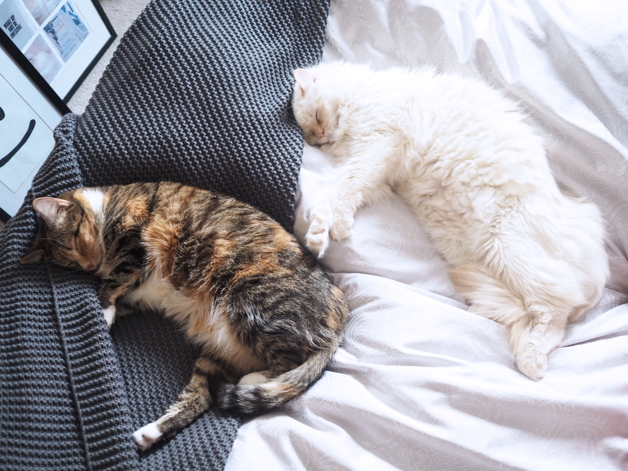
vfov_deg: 41.8
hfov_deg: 54.0
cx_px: 314
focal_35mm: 34
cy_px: 236
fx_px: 617
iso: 1600
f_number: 2.8
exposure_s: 1/30
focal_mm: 17
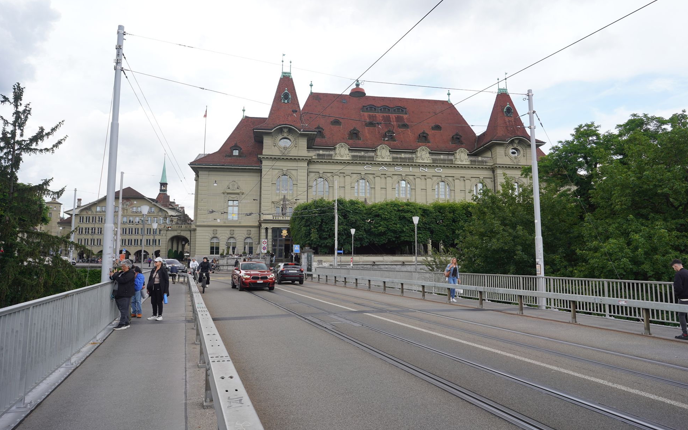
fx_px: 469
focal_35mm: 25
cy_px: 210
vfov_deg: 49.3
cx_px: 350
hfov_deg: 72.5
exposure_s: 1/100
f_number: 8
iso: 100
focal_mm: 24
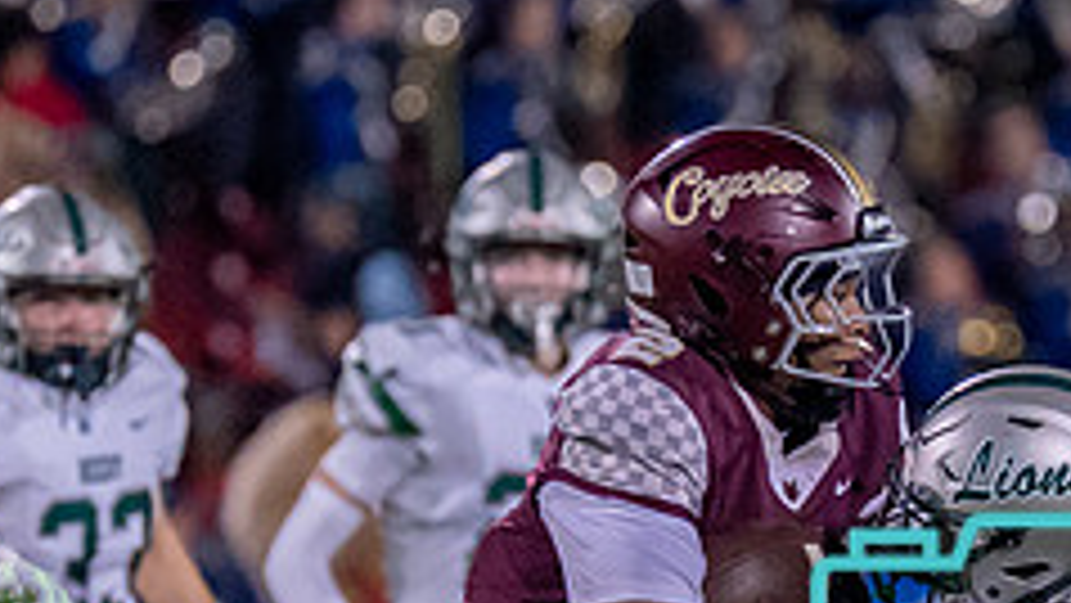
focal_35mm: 1212
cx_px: 910
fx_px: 34427
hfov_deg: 1.8
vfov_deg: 1.0
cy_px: 692
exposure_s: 1/1600
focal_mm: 200
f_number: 2.8
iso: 2000
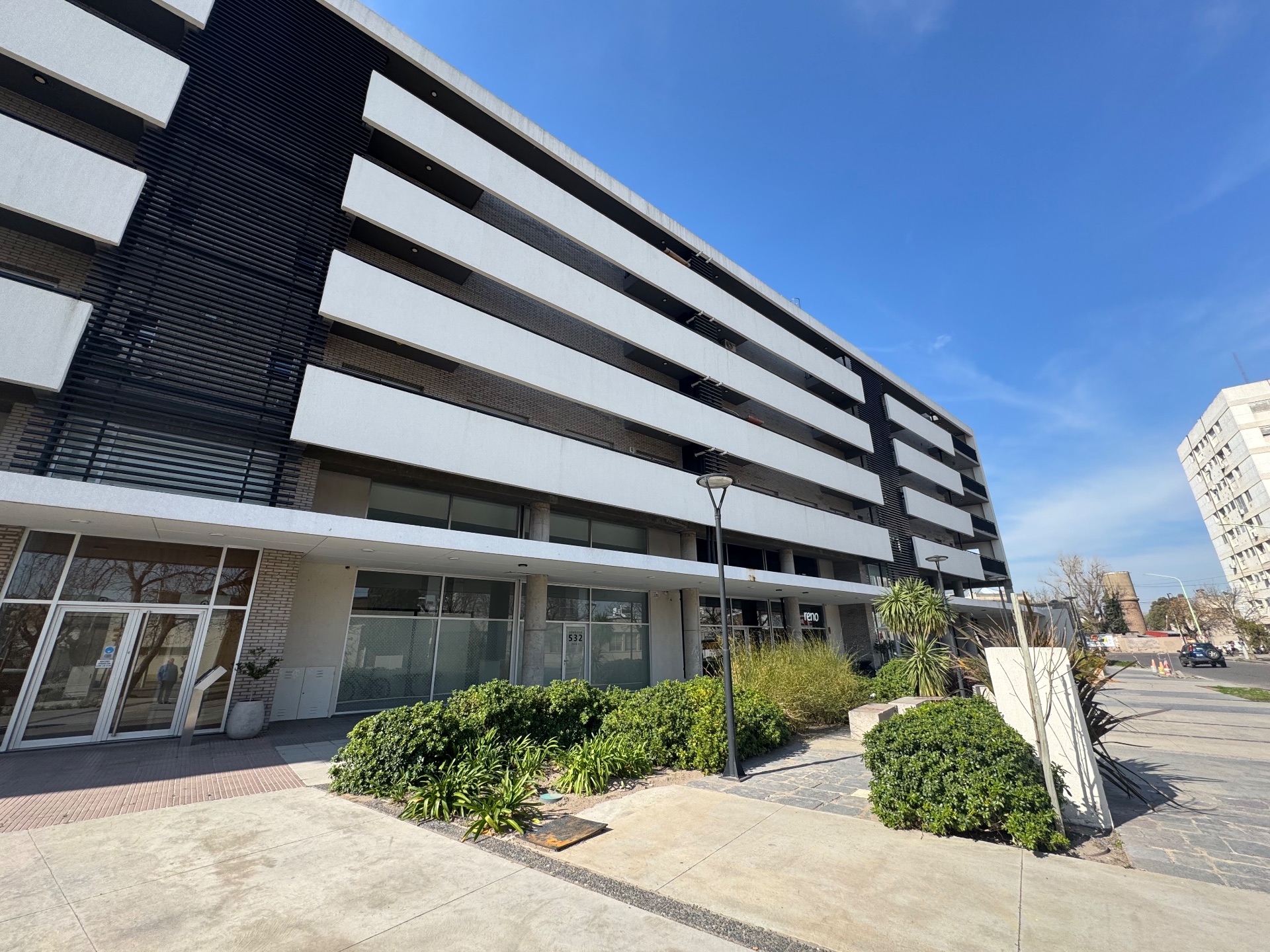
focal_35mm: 14
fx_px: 514
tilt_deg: +18.9
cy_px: 476
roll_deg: +1.0
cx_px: 635
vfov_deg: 85.7
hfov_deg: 102.1
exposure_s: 1/944
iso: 50
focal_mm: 2.22
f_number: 2.2
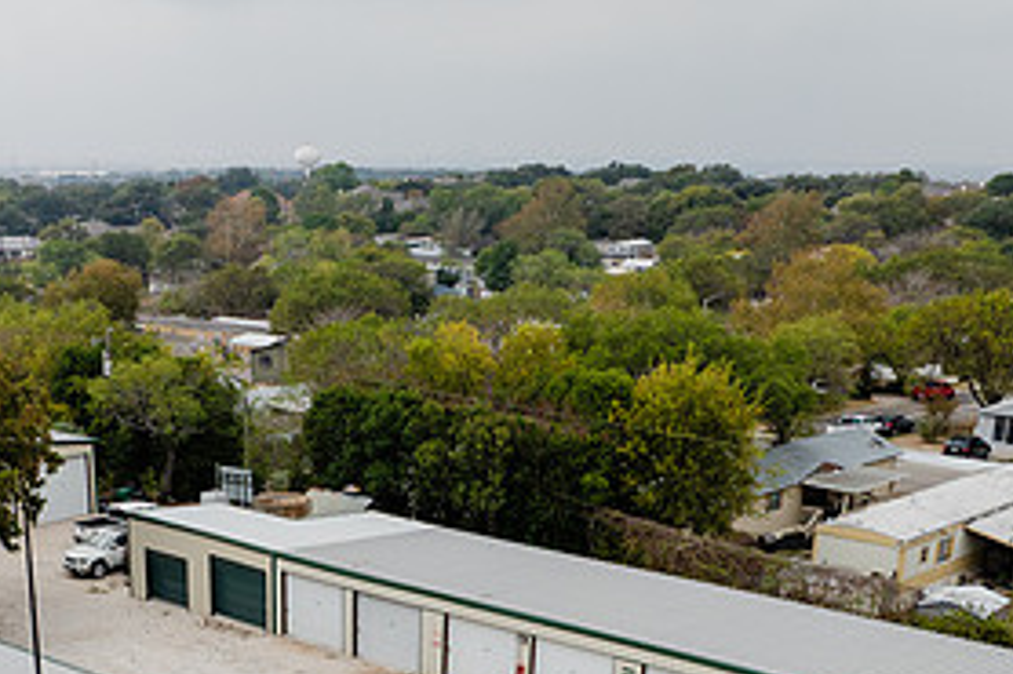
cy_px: 787
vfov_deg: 23.9
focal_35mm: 52
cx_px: 353
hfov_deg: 37.9
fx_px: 1462
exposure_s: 1/1000
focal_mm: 12.29
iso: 100
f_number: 2.8
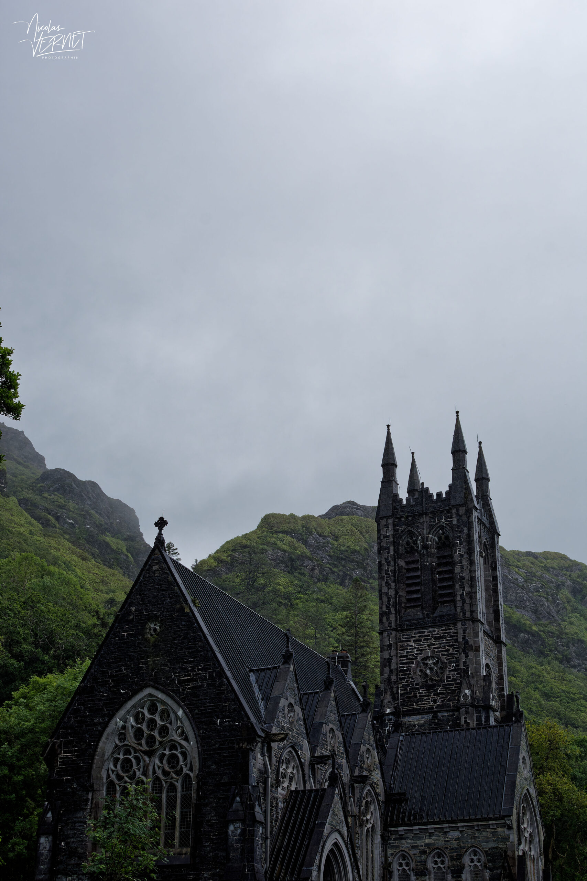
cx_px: 294
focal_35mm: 52
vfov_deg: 37.8
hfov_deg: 25.8
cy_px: 440
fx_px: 1284
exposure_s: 1/500
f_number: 8
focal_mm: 35
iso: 450
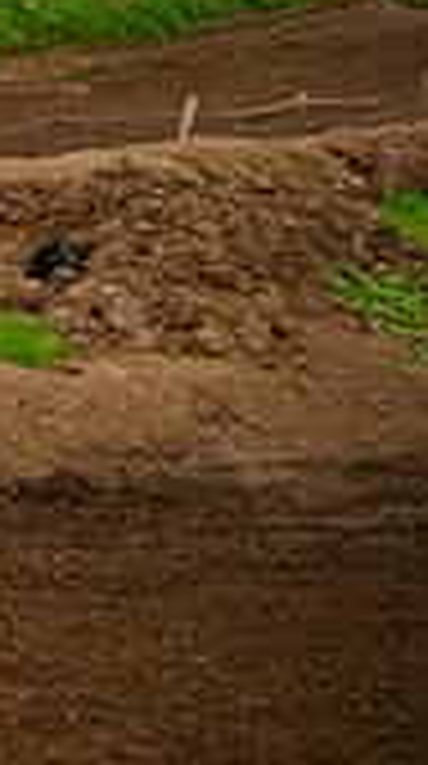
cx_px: -838
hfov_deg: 10.3
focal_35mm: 86
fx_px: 1744
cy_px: 52
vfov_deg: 24.0
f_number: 5
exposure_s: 1/1000
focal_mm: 24
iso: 400
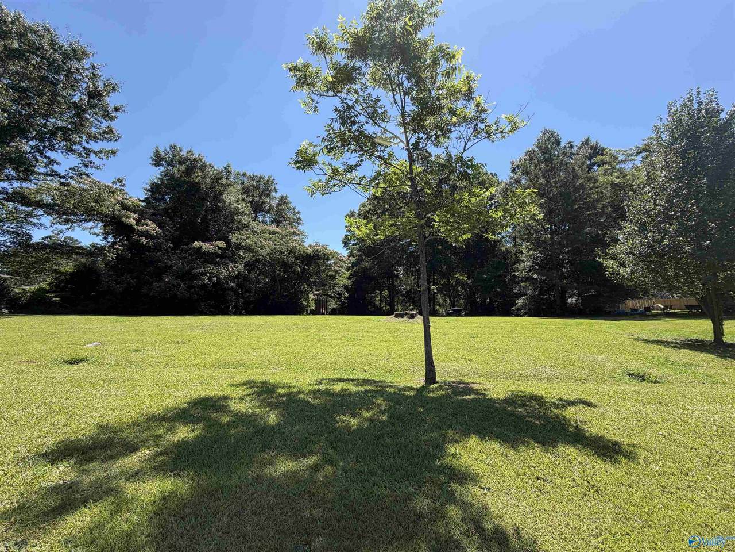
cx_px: 368
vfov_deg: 85.7
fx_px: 297
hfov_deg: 102.1
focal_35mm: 14
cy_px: 276
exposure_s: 1/770
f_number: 2.2
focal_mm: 2.22
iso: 32
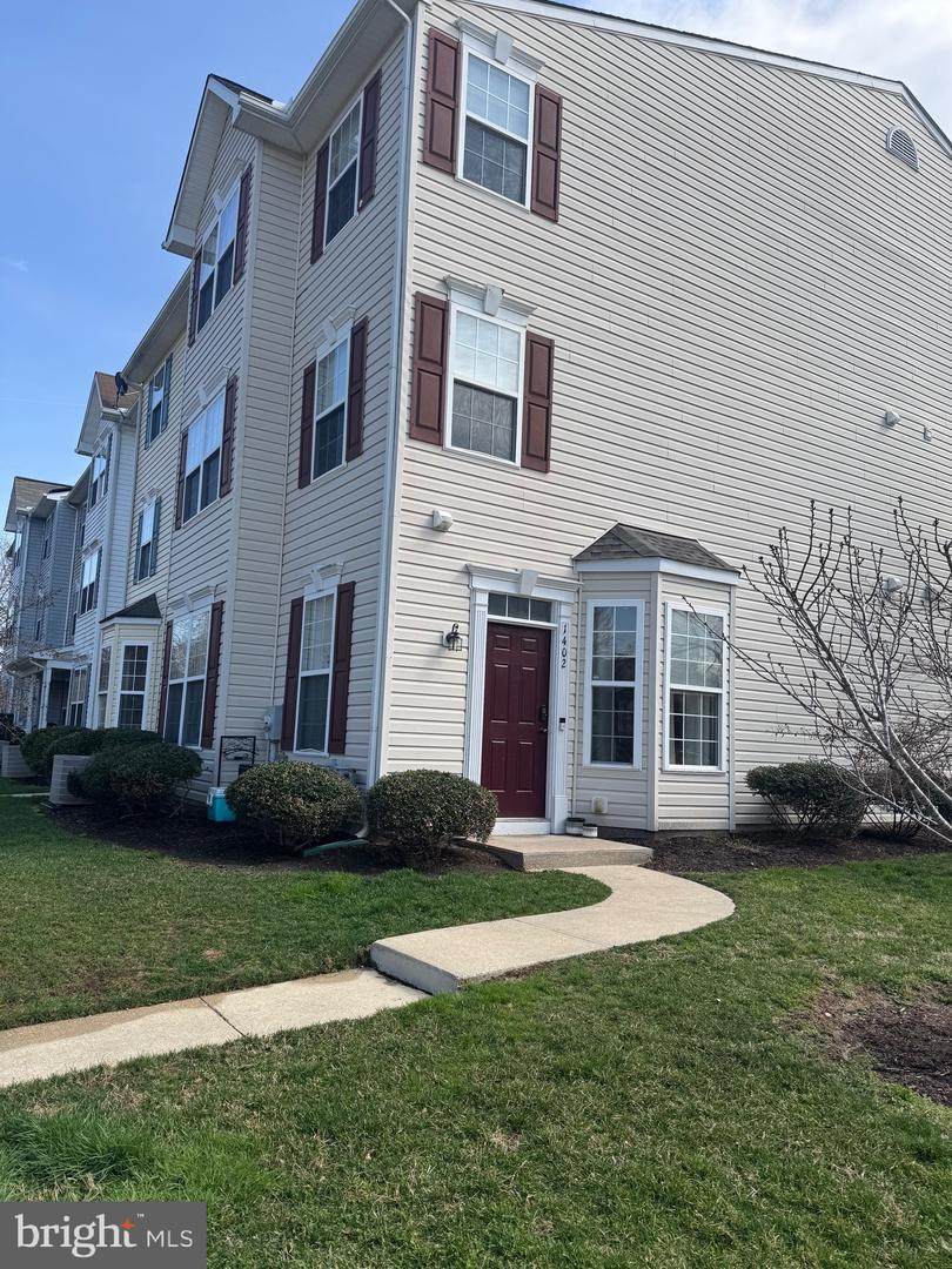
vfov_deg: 71.6
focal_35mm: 24
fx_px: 880
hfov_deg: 56.8
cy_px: 634
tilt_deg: +6.9
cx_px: 476
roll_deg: -2.4
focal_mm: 6.76
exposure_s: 1/2833
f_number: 1.78
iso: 80
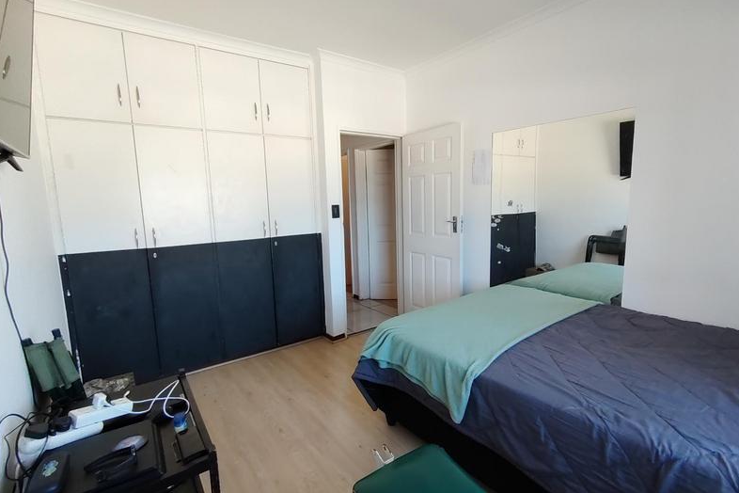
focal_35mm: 18
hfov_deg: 90.0
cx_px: 370
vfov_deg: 67.4
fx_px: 369
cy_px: 249
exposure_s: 1/50
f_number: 2.2
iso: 142
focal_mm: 1.42
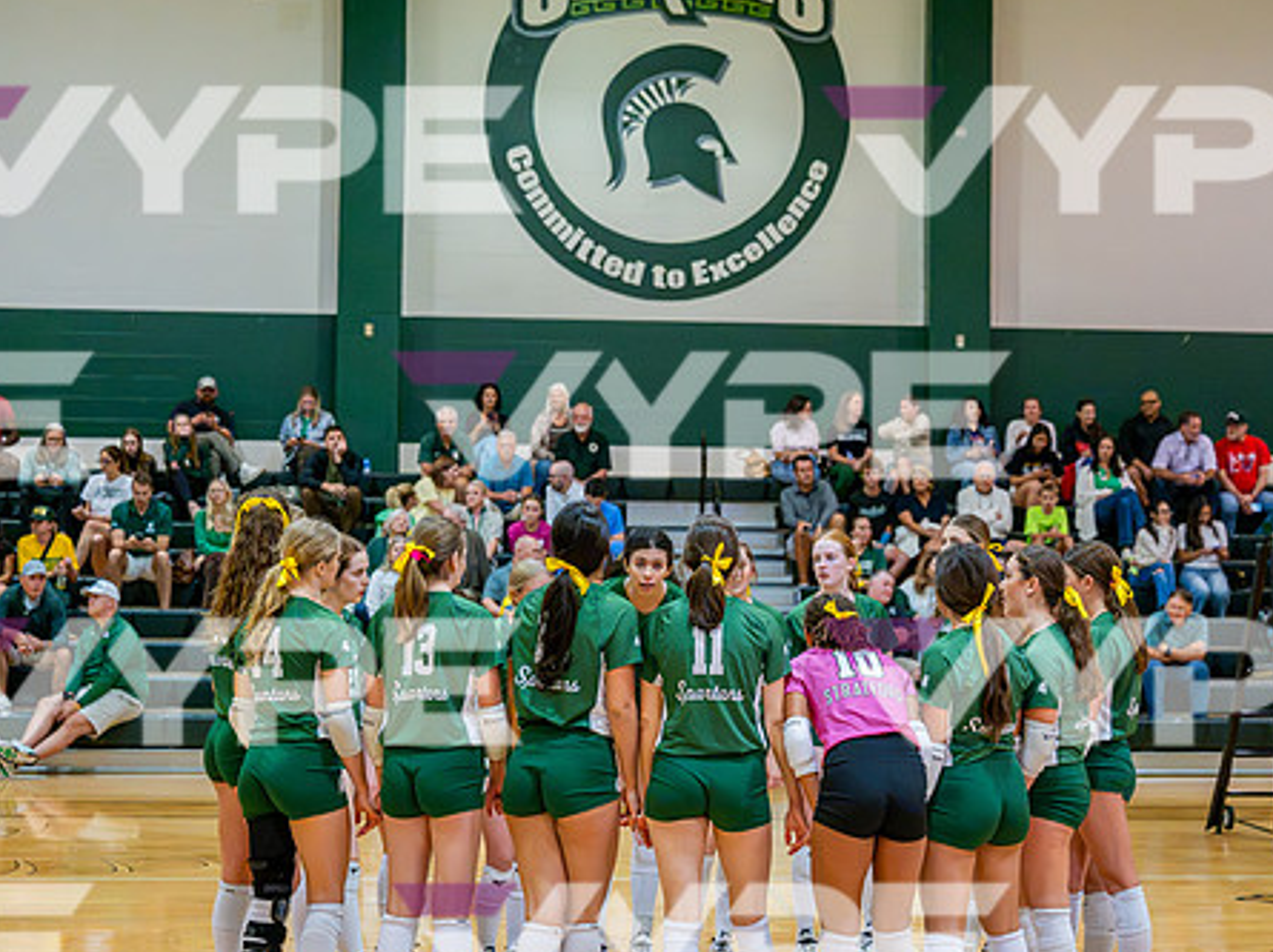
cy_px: 443
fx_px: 2609
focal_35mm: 71
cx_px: 701
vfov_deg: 20.7
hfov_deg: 27.4
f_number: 2.8
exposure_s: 1/800
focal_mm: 47
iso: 8000
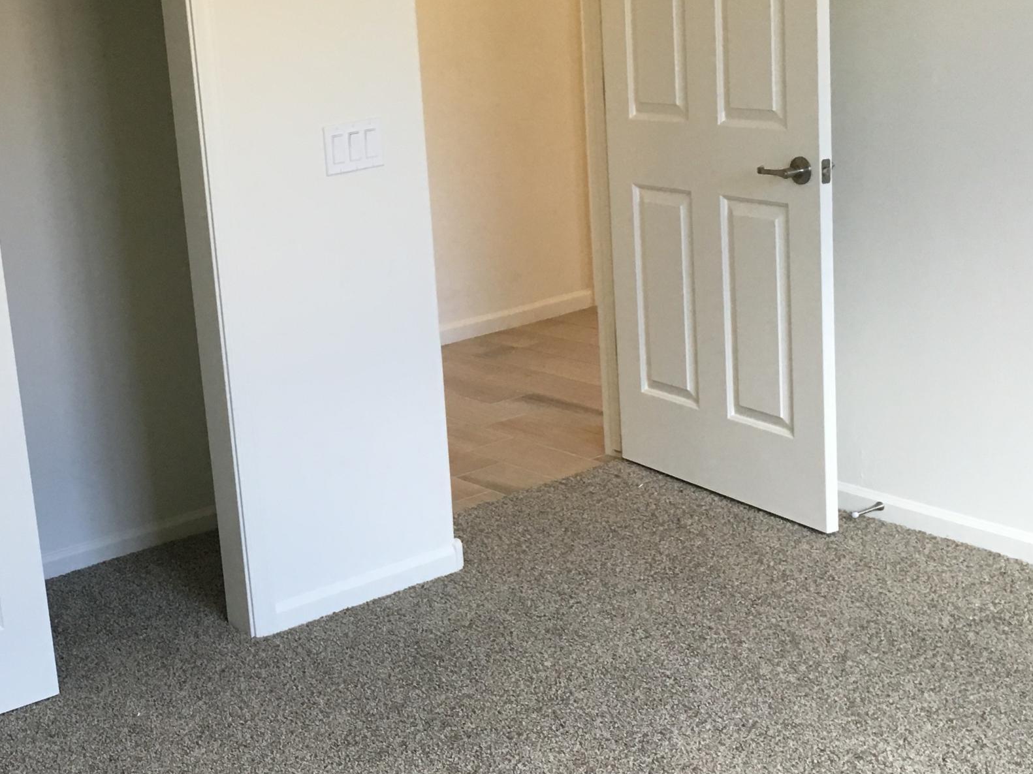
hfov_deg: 34.1
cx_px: 238
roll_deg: +5.0
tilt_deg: -12.0
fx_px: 1641
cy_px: 336
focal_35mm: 55
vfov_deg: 26.5
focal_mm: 4.15
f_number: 2.2
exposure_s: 1/30
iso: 40
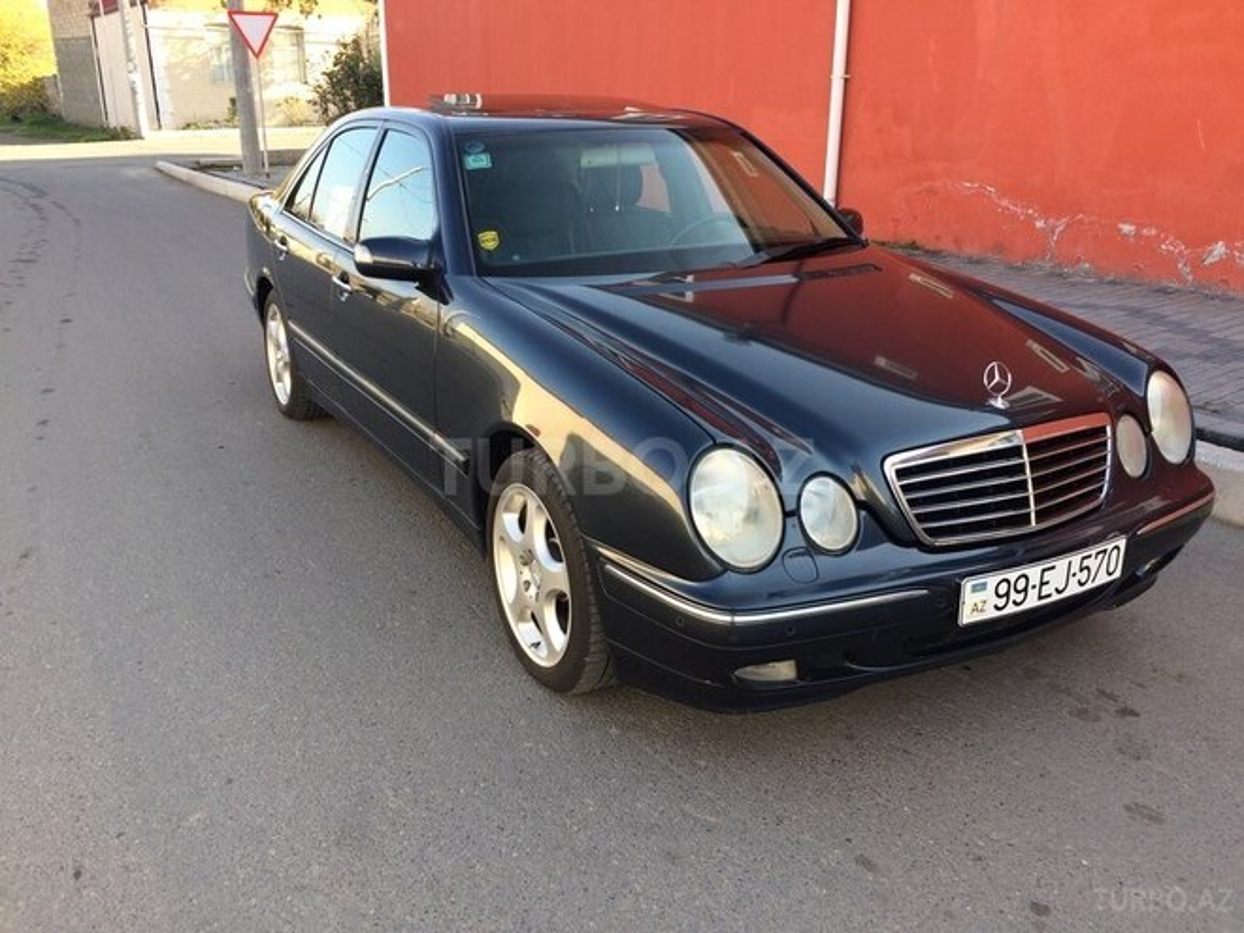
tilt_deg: -19.8
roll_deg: -1.0
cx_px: 622
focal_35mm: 29
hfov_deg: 61.7
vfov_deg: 48.2
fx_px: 1042
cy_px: 466
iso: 32
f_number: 2.2
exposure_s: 1/206
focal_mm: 4.15
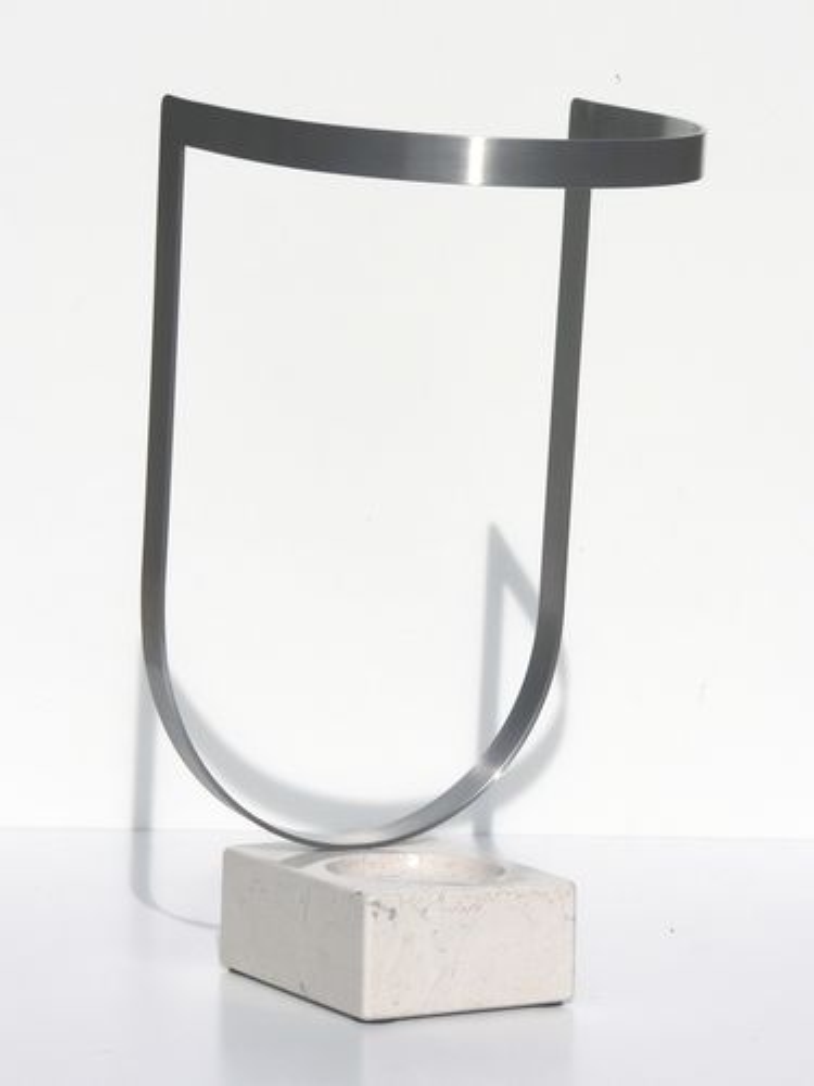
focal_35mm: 137
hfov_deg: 10.8
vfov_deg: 14.4
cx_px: 407
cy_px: 543
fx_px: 4295
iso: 80
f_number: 8
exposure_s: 1/1000
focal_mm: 22.8
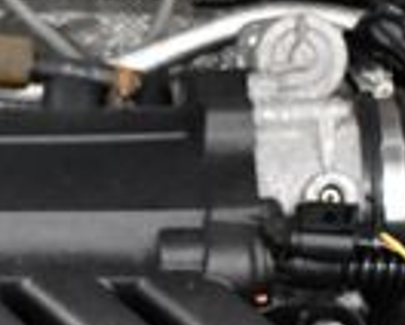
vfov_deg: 9.3
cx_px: -28
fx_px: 1969
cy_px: 438
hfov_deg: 11.6
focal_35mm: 164
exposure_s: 1/100
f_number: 3.5
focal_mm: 18
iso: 3200
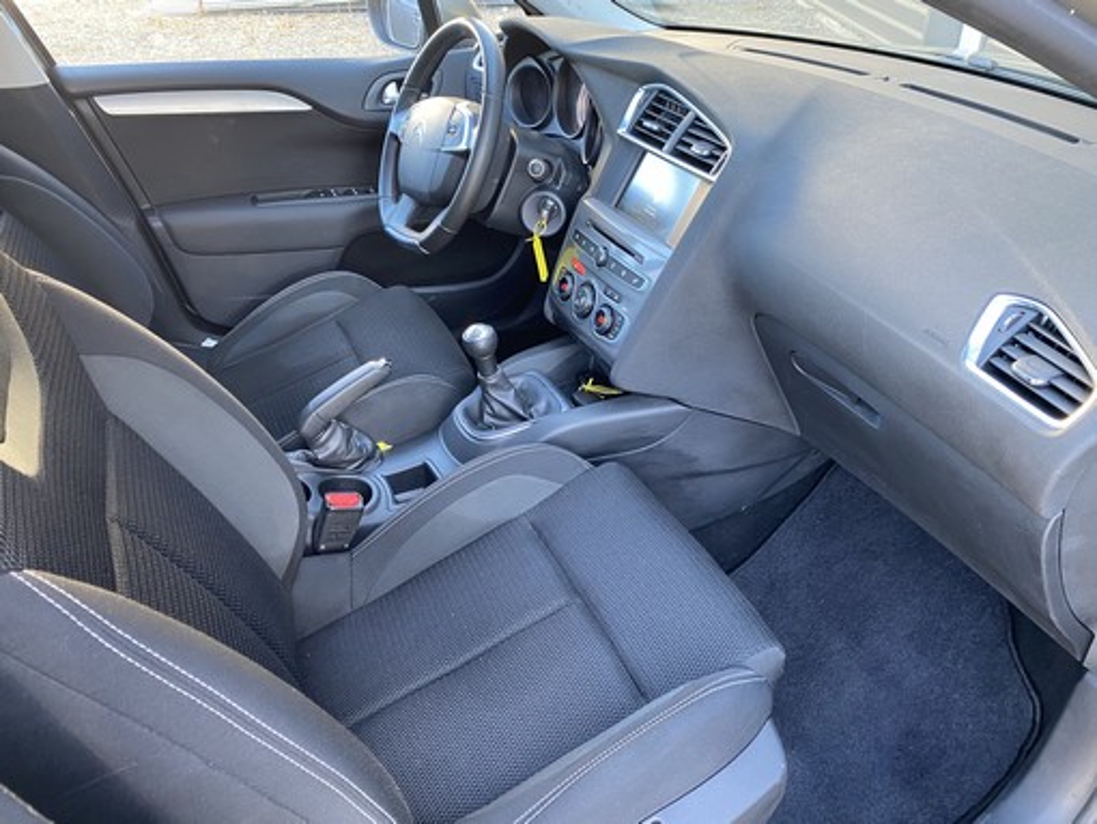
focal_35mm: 26
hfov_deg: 67.3
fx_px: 824
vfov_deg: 53.1
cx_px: 548
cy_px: 412
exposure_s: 1/60
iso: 160
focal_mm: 4.25
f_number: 1.8
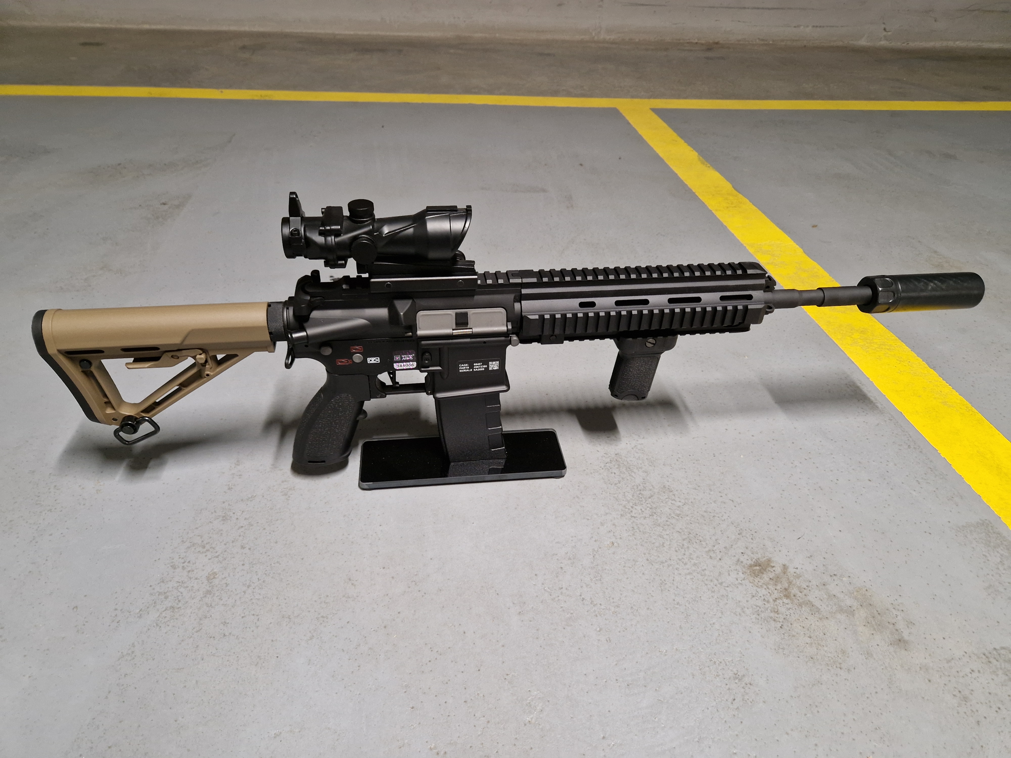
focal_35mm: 23
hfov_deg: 73.9
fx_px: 672
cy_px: 379
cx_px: 506
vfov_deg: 58.9
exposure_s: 1/50
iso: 640
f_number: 1.8
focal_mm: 5.4
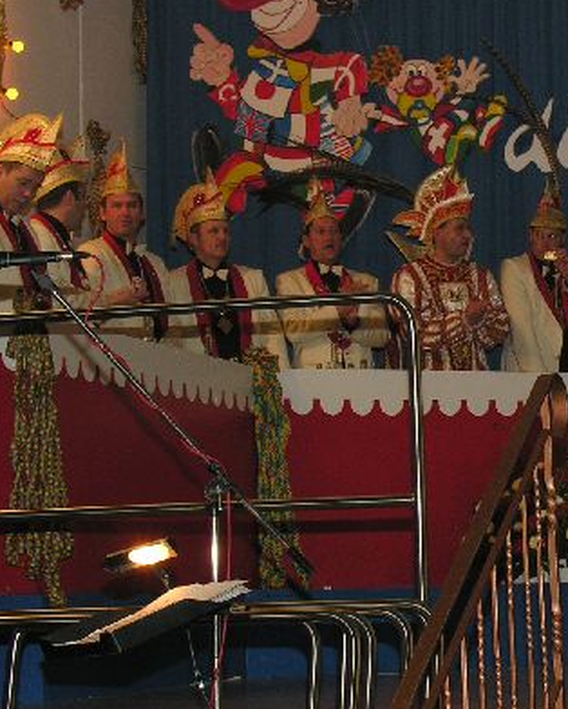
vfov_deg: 17.5
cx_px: 583
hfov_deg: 13.8
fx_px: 2310
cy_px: 342
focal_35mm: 110
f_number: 4.4
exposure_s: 1/60.1
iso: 100
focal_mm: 13.8
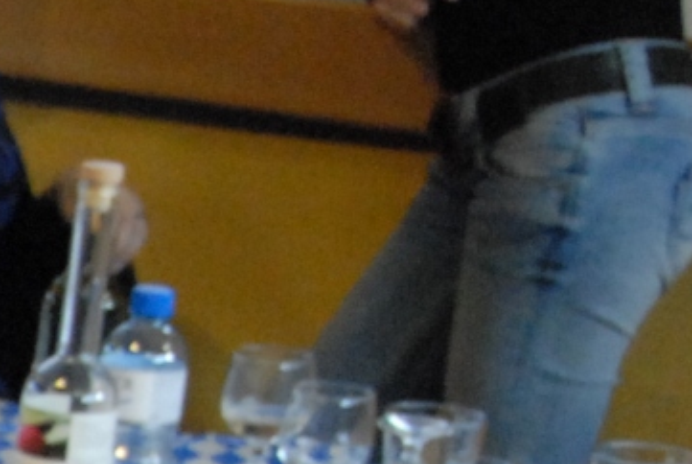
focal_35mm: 230
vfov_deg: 5.9
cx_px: -937
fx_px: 4438
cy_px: 834
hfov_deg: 8.2
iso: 1600
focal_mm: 31
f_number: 4
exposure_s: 1/50
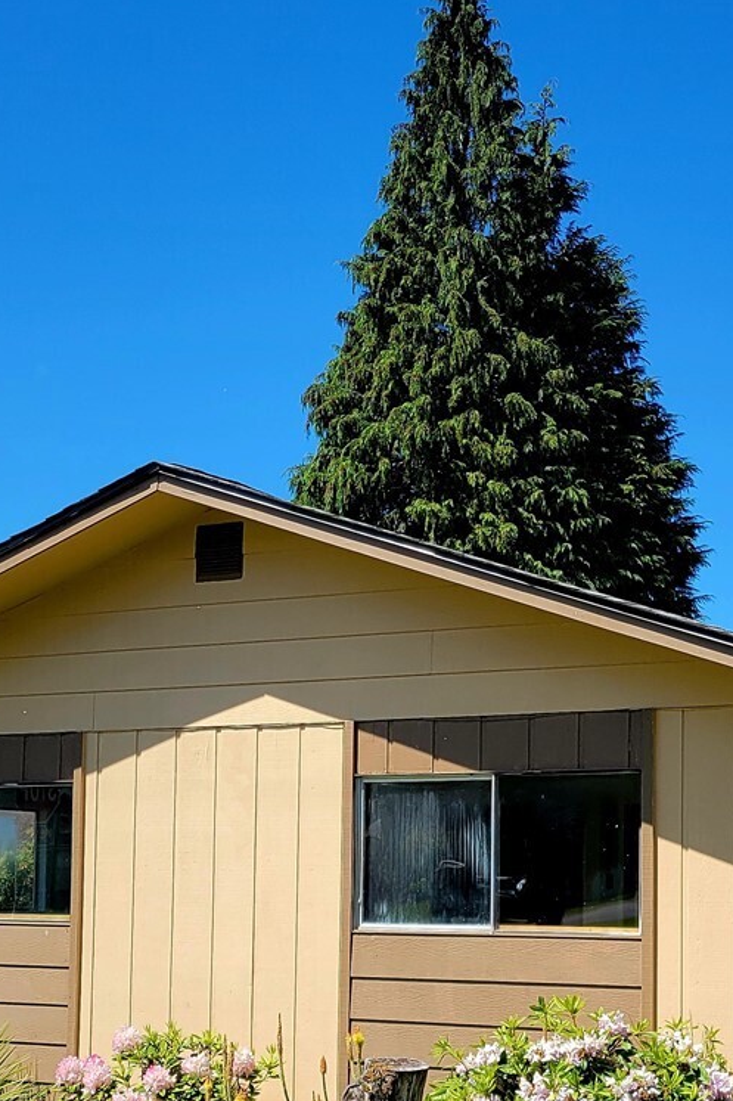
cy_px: 806
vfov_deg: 33.9
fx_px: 1772
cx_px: 547
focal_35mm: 58
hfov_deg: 23.1
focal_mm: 5.4
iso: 40
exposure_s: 1/2000
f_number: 1.8
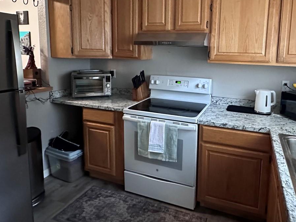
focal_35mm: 25
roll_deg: -1.8
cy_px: 78
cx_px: 179
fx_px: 214
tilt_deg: -7.2
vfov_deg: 54.0
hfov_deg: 68.6
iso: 1000
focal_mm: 2.22
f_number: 2.2
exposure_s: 1/40
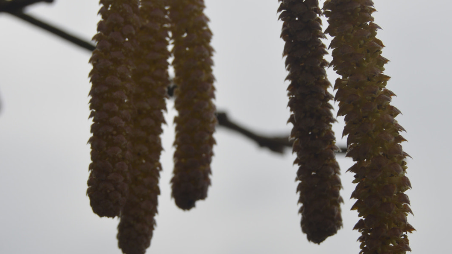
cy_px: 193
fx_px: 1366
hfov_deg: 18.8
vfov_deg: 10.6
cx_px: 226
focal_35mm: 114
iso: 100
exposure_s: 1/320
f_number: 9
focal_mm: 48
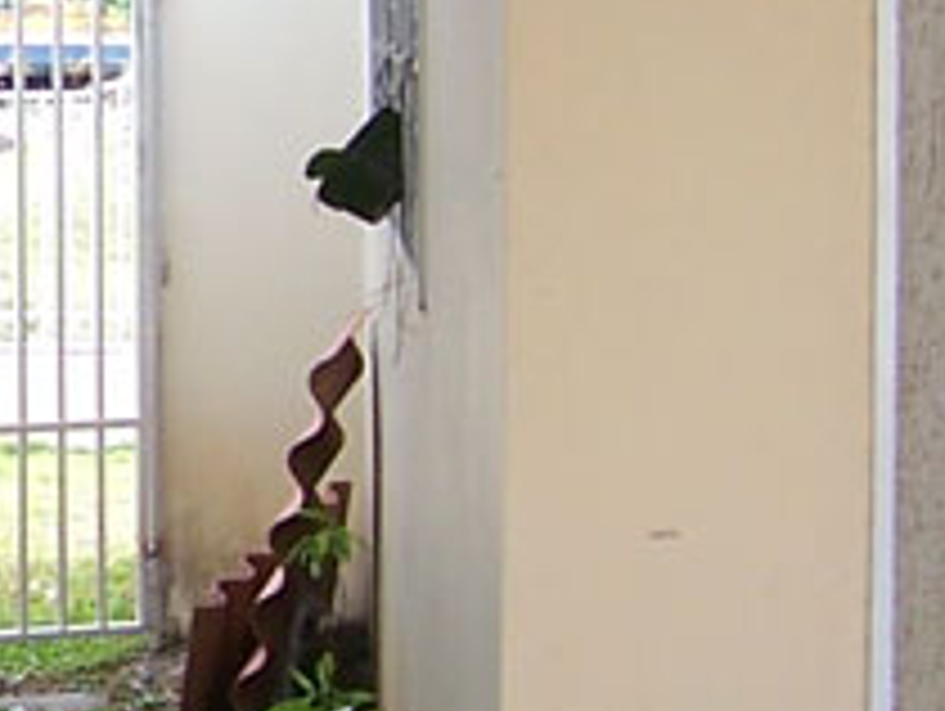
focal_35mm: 157
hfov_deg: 11.9
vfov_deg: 9.5
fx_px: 4291
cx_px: -536
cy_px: 198
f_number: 3.4
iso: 80
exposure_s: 1/125
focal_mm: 5.5
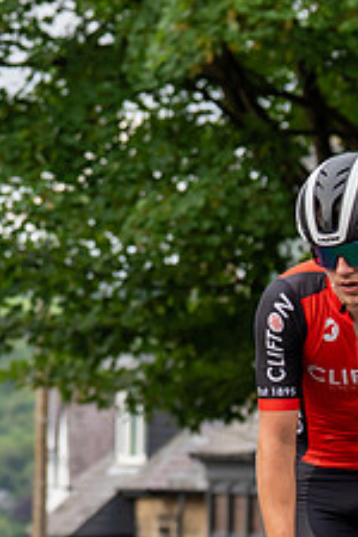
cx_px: -72
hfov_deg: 4.8
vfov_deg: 7.2
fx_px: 4251
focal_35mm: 285
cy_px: 227
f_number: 3.5
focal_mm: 74
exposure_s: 1/800
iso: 400
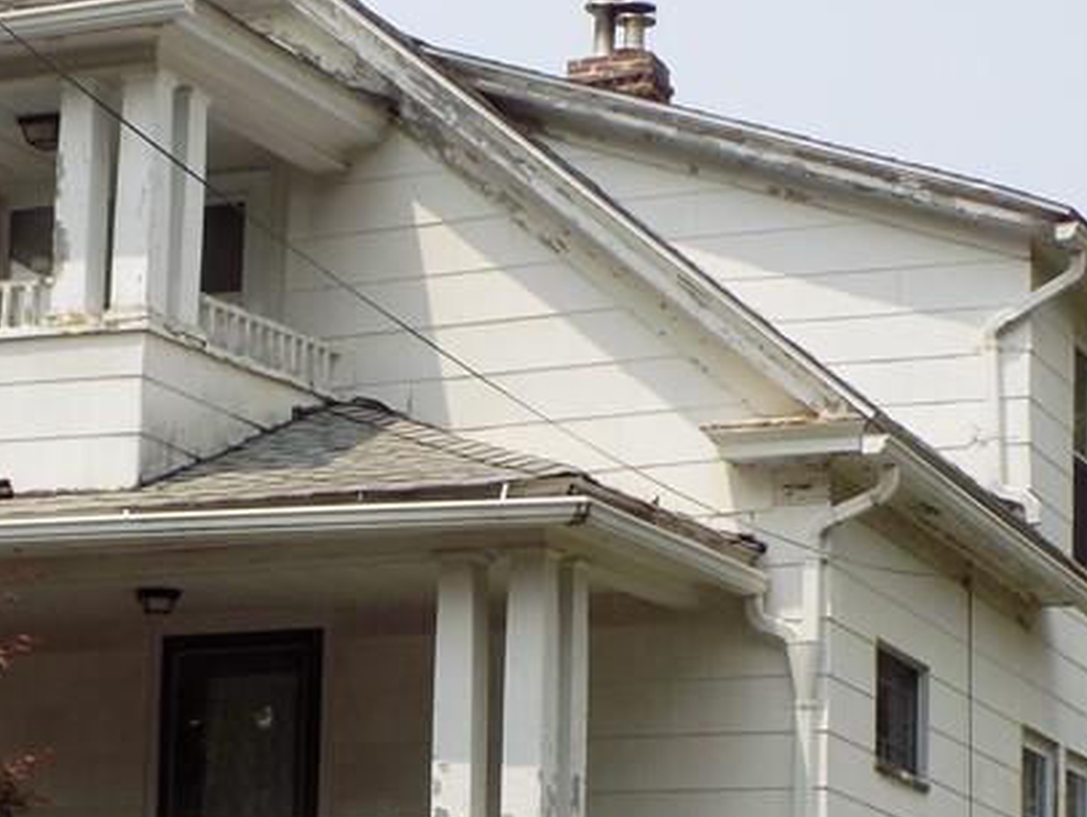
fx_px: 3645
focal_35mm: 116
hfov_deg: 16.9
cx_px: 356
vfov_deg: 12.6
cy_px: 892
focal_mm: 8.1
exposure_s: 1/640
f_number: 3.7
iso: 80
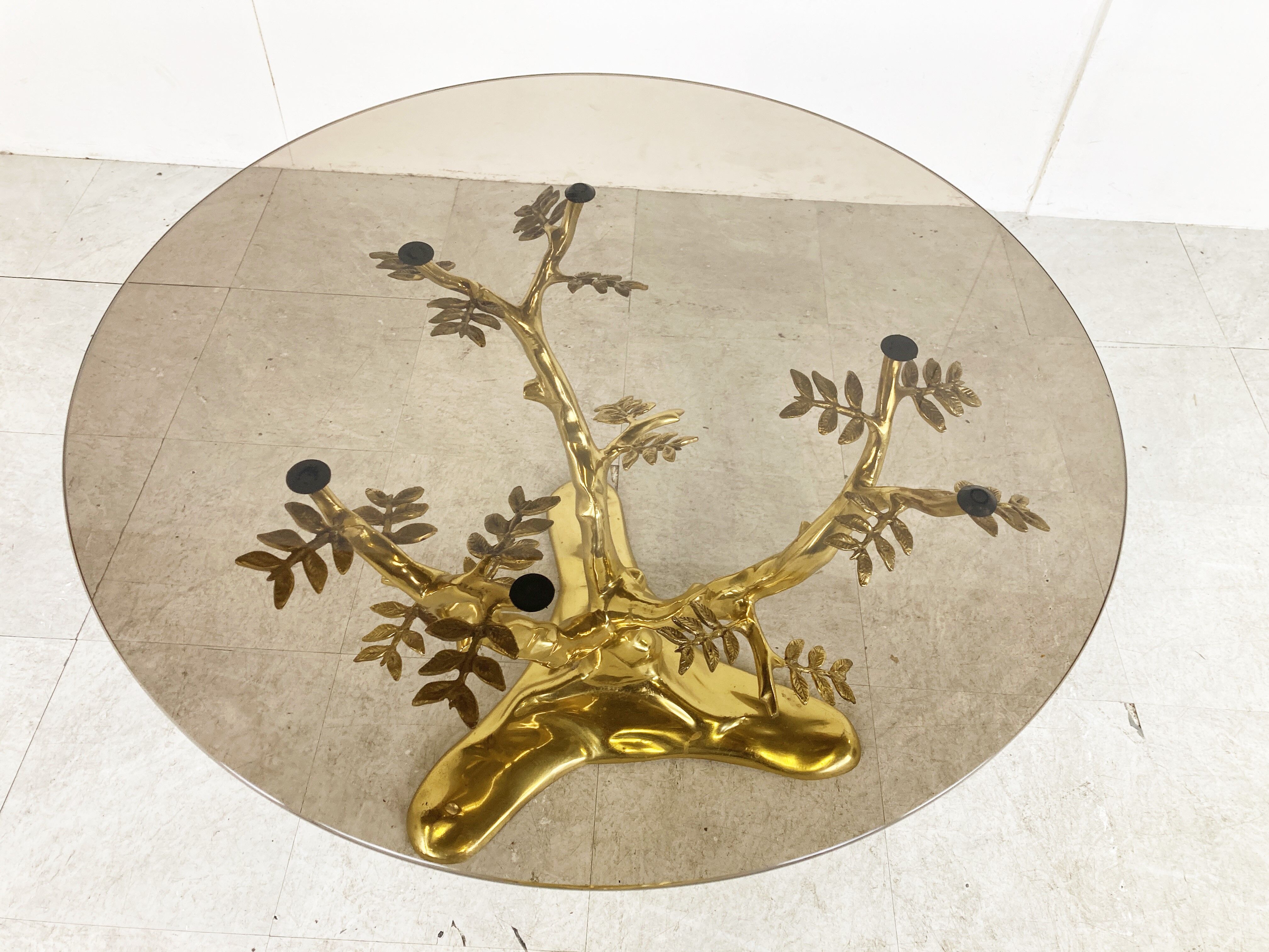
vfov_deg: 49.7
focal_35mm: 28
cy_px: 476
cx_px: 634
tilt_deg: -50.2
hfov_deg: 63.4
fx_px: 1026
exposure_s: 1/50
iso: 50
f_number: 1.8
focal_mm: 3.99
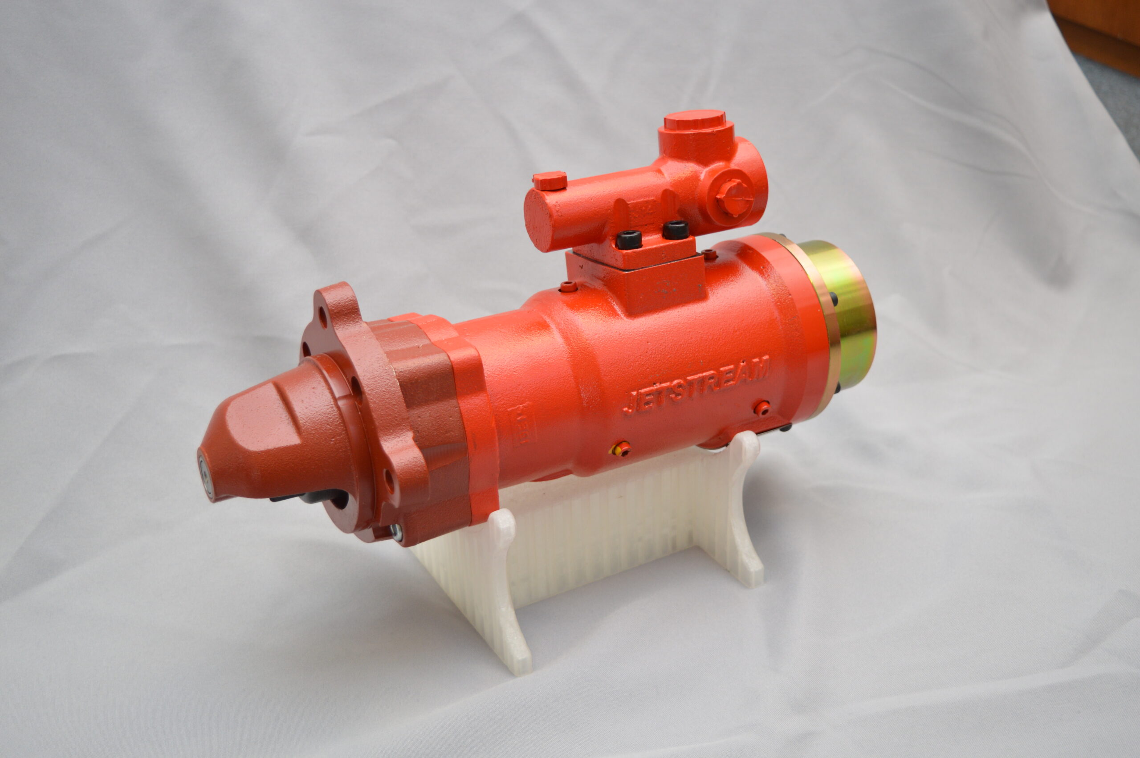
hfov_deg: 45.0
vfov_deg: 30.8
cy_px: 379
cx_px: 570
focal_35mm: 44
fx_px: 1376
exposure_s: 1/60
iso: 400
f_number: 4.2
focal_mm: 29
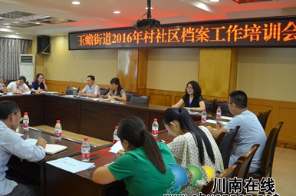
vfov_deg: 37.6
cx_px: 112
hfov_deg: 54.0
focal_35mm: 35
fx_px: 287
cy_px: 94
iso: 720
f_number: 4
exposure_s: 1/60
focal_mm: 18
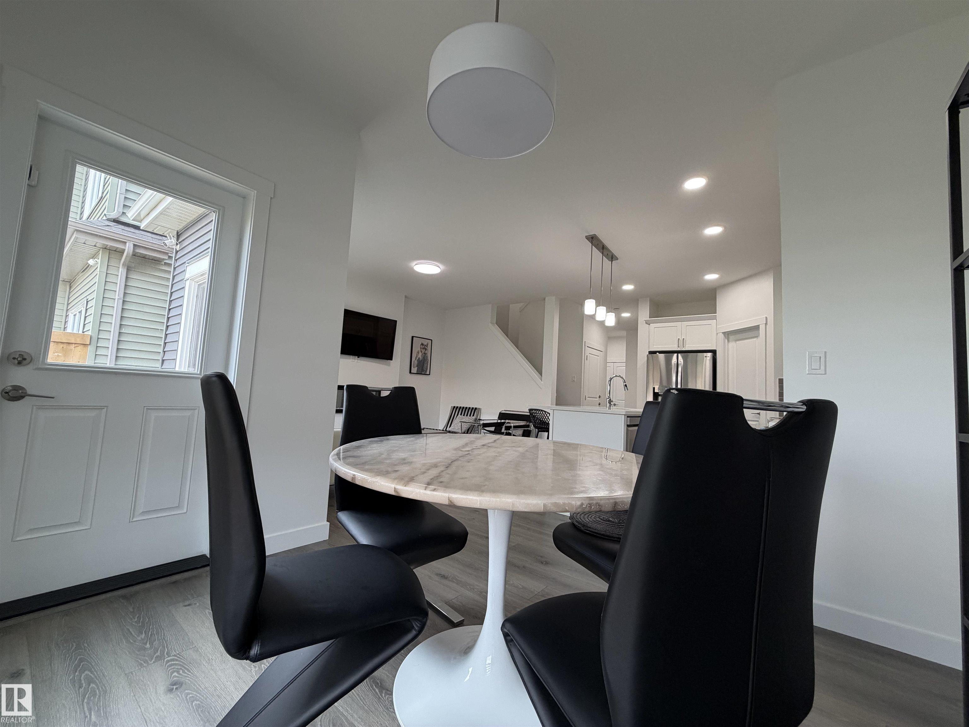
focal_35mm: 14
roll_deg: -3.7
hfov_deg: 102.1
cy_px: 364
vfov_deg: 85.7
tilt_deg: +4.9
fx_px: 392
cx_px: 484
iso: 125
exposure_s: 1/120
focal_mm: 2.22
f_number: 2.2
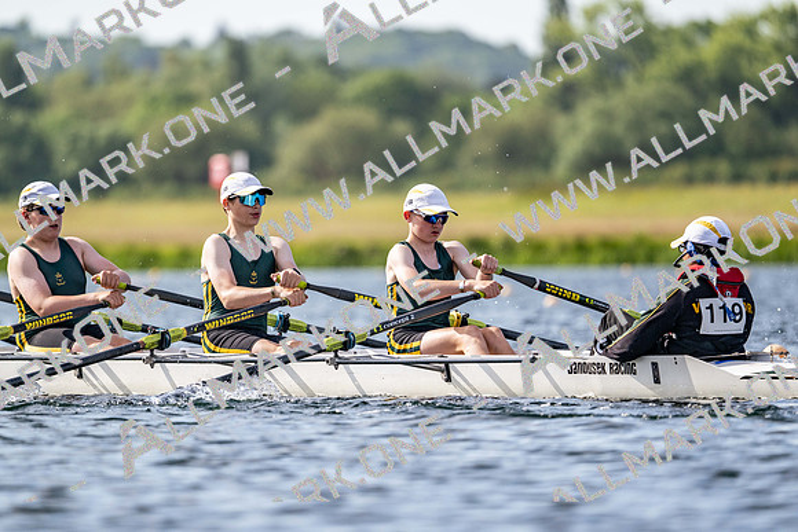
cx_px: 399
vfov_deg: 3.4
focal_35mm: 400
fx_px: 8868
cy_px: 266
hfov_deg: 5.2
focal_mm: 400
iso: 250
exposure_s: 1/2500
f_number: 4.5
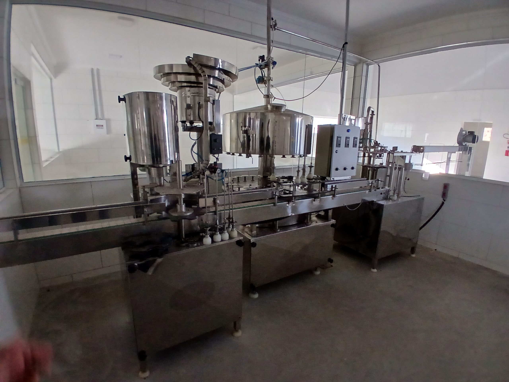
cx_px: 254
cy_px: 191
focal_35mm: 17
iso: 160
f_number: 2.2
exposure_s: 1/30
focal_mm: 1.4
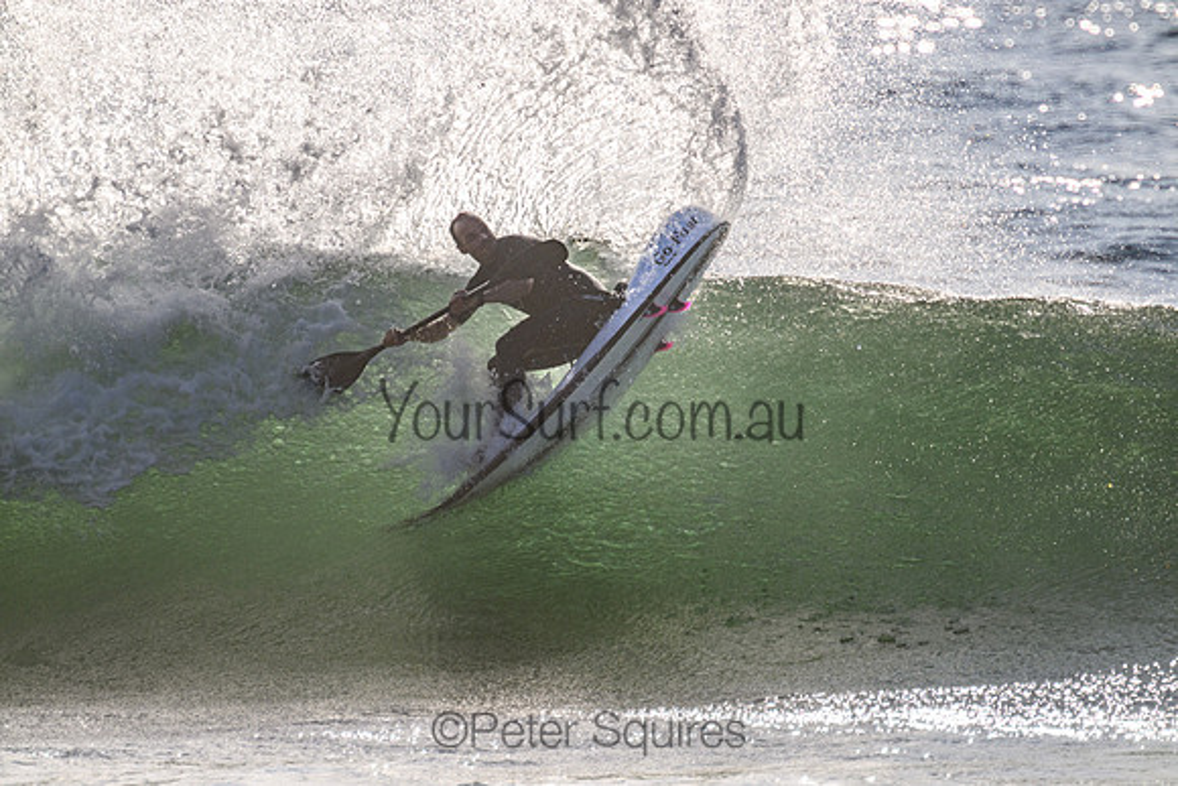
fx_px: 26183
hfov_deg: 2.6
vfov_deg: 1.7
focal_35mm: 800
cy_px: 393
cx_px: 589
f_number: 11
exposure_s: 1/2000
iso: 800
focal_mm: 800
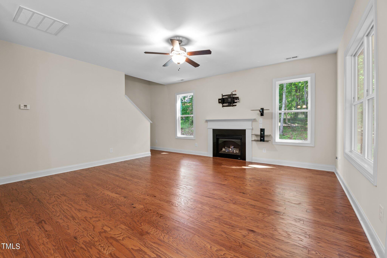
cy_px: 129
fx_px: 161
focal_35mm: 15
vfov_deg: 77.2
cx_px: 194
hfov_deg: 100.4
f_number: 6.3
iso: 400
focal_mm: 15
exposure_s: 1/2.5
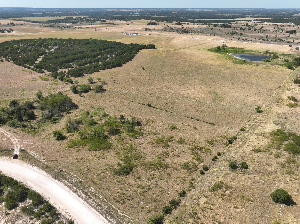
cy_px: 112
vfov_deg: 56.8
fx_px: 208
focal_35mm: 24
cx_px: 150
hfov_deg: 71.6
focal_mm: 12.29
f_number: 5
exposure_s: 1/500
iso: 100
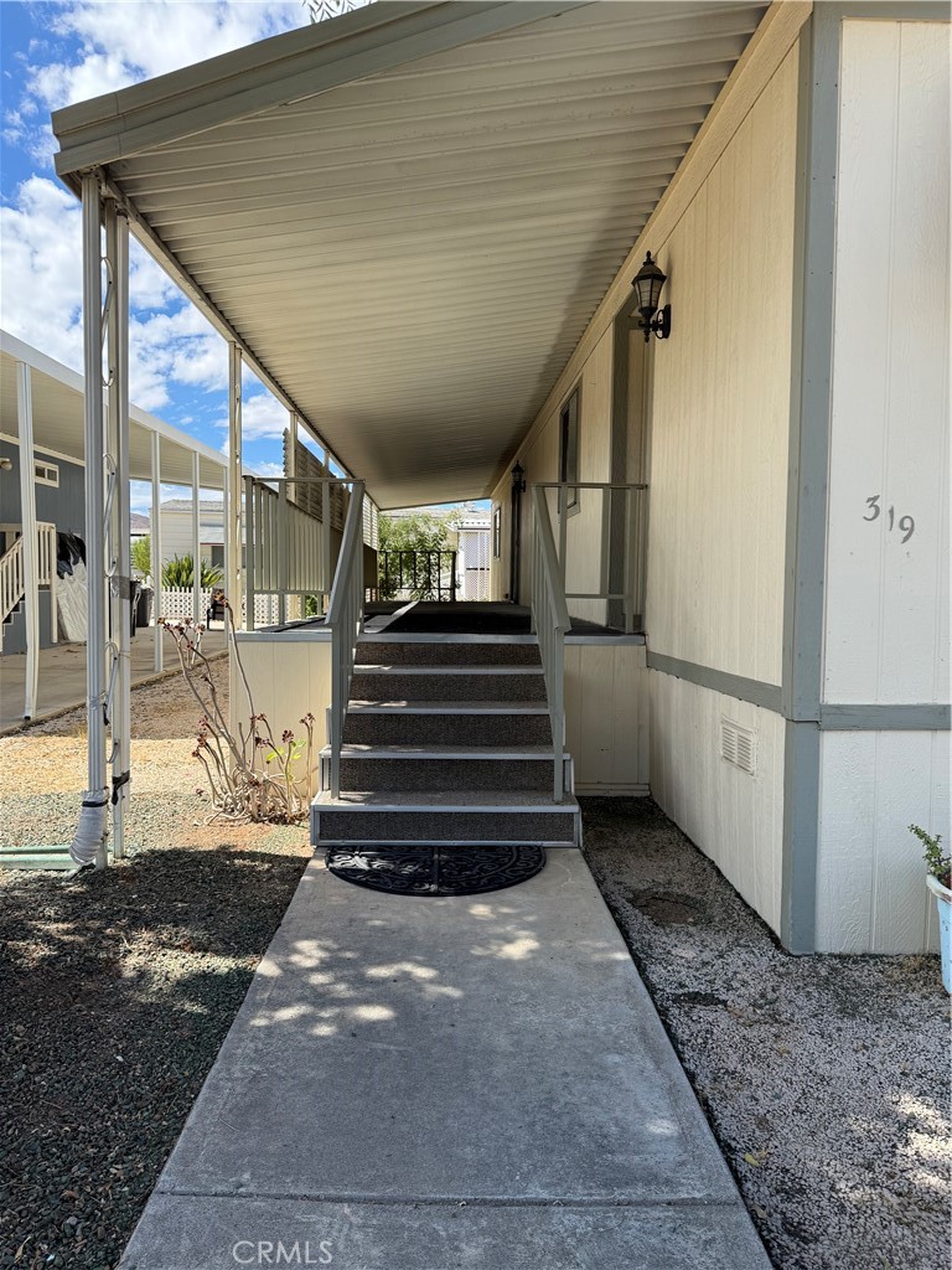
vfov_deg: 71.6
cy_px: 635
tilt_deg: -1.0
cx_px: 476
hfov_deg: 56.8
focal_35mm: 24
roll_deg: -0.1
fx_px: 880
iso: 100
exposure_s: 1/2053
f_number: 1.78
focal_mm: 6.76
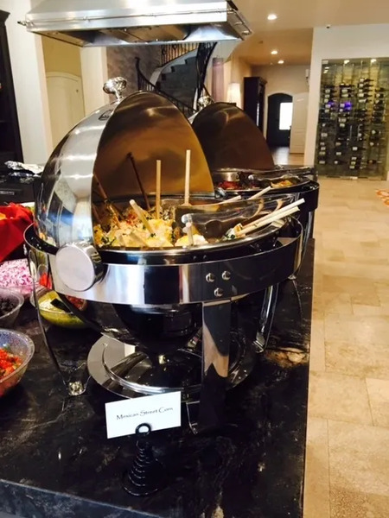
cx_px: 194
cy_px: 259
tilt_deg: -17.8
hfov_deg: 48.2
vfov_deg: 61.7
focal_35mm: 29
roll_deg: +0.7
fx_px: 435
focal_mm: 4.15
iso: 100
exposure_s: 1/30
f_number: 2.2
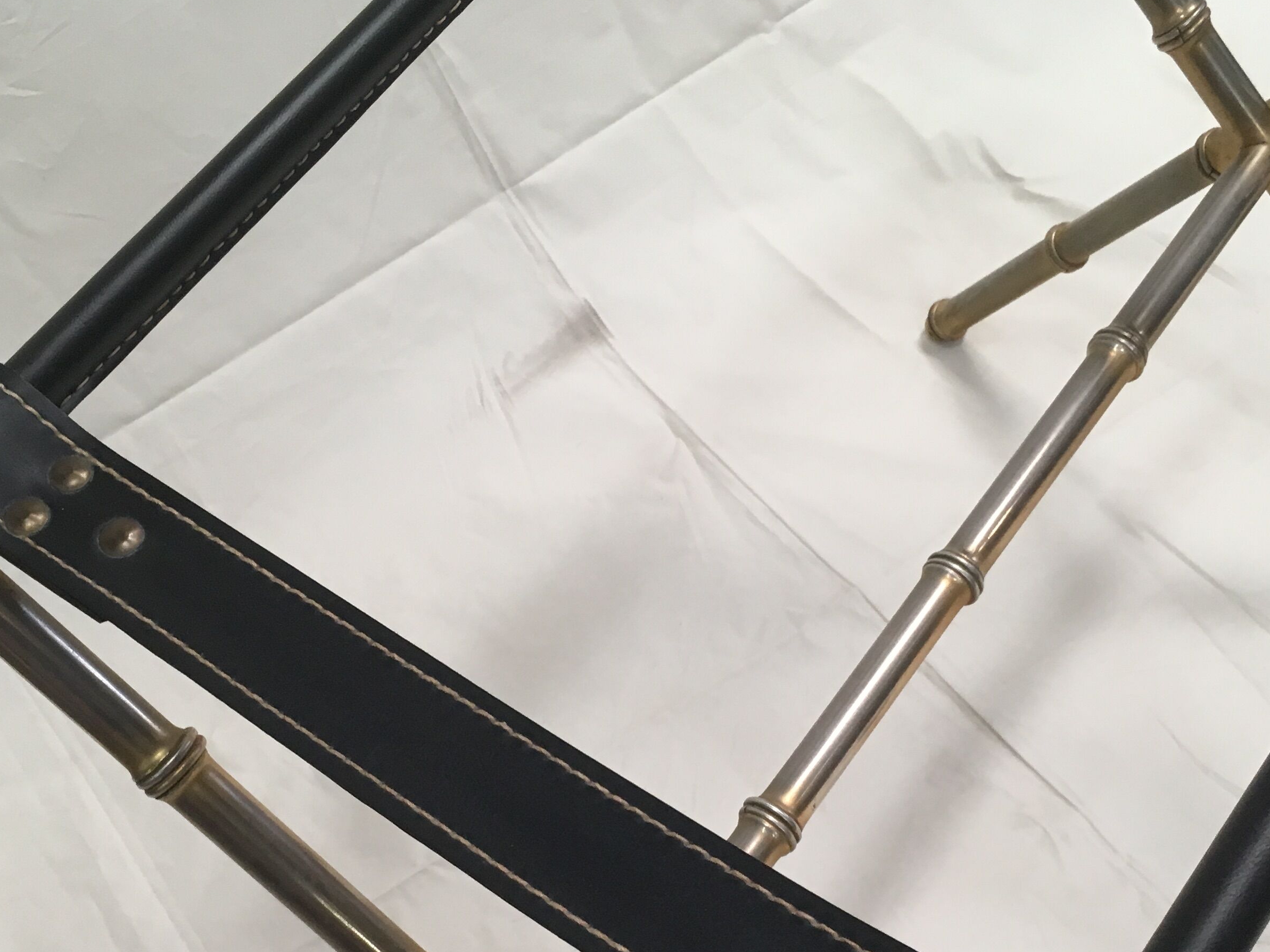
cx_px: 636
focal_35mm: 49
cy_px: 788
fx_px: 1798
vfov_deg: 28.9
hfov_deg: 38.9
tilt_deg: -57.2
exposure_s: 1/33
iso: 50
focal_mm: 4.15
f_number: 2.2
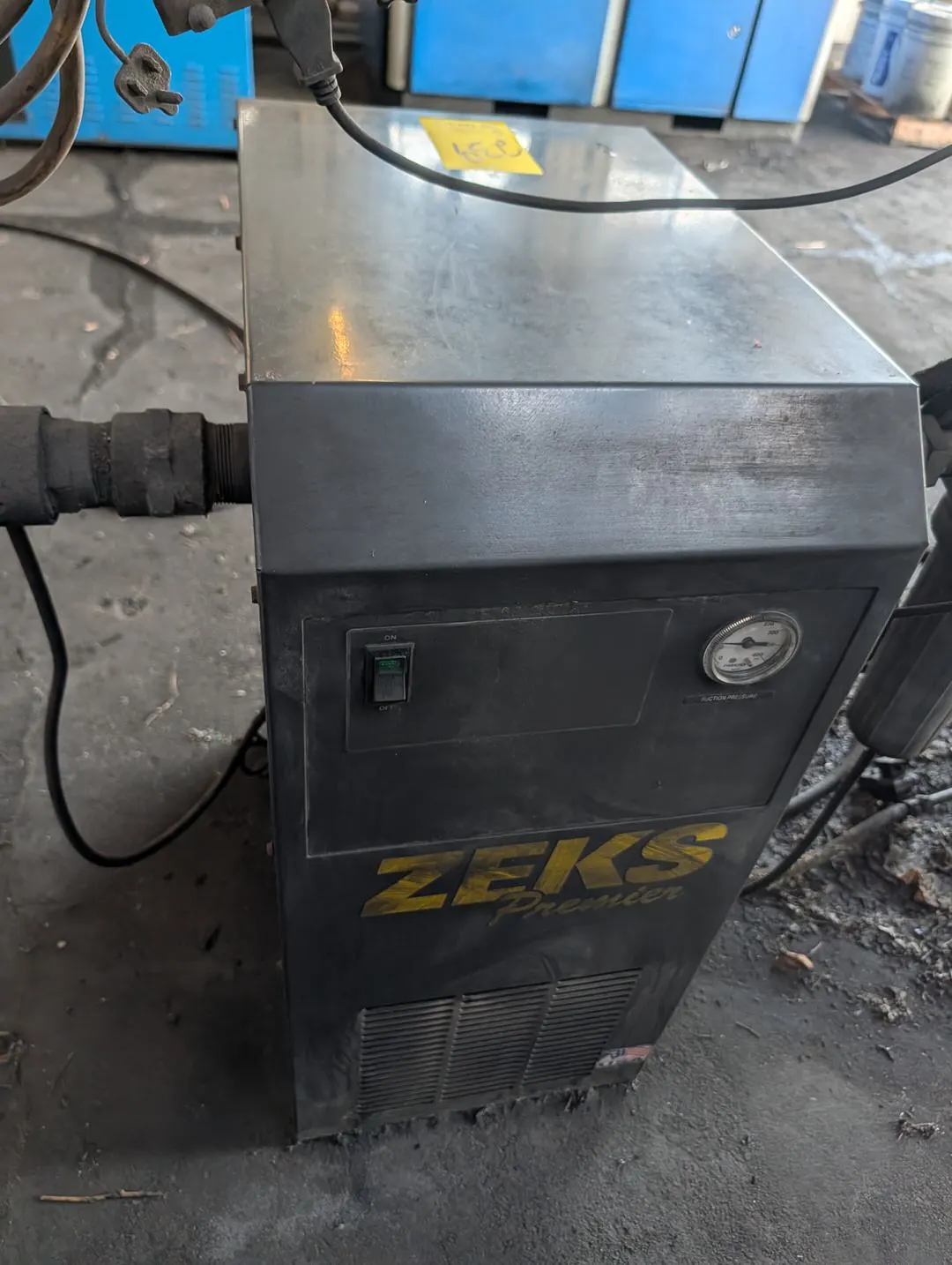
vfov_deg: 71.5
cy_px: 632
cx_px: 476
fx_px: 878
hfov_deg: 56.9
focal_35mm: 24
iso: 300
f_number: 1.68
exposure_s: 1/279
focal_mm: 6.9
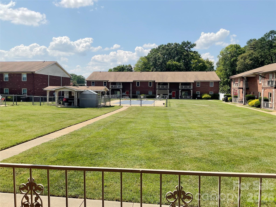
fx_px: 231
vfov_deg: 48.2
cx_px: 138
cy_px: 104
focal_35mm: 29
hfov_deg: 61.7
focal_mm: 3
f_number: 1.8
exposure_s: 1/2427
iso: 16
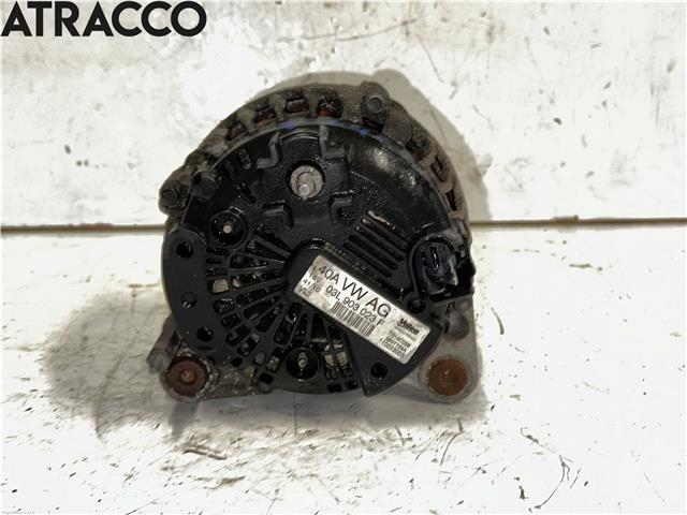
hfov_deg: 39.7
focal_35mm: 48
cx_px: 344
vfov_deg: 30.3
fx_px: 953
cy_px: 258
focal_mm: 6.86
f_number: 1.78
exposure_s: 1/17
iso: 50
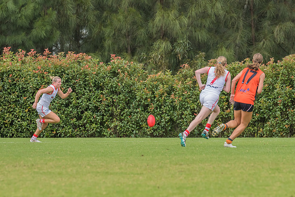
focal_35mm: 510
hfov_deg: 4.0
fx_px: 4183
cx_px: 63
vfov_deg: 2.7
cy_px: 78
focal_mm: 300
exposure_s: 1/1250
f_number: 8
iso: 800
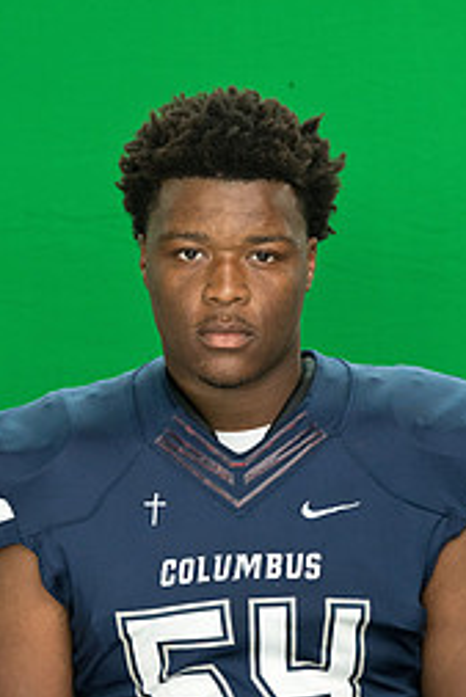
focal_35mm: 267
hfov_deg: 5.2
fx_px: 5177
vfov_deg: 7.7
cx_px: 234
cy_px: 391
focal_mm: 150
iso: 6400
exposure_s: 1/100
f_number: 8
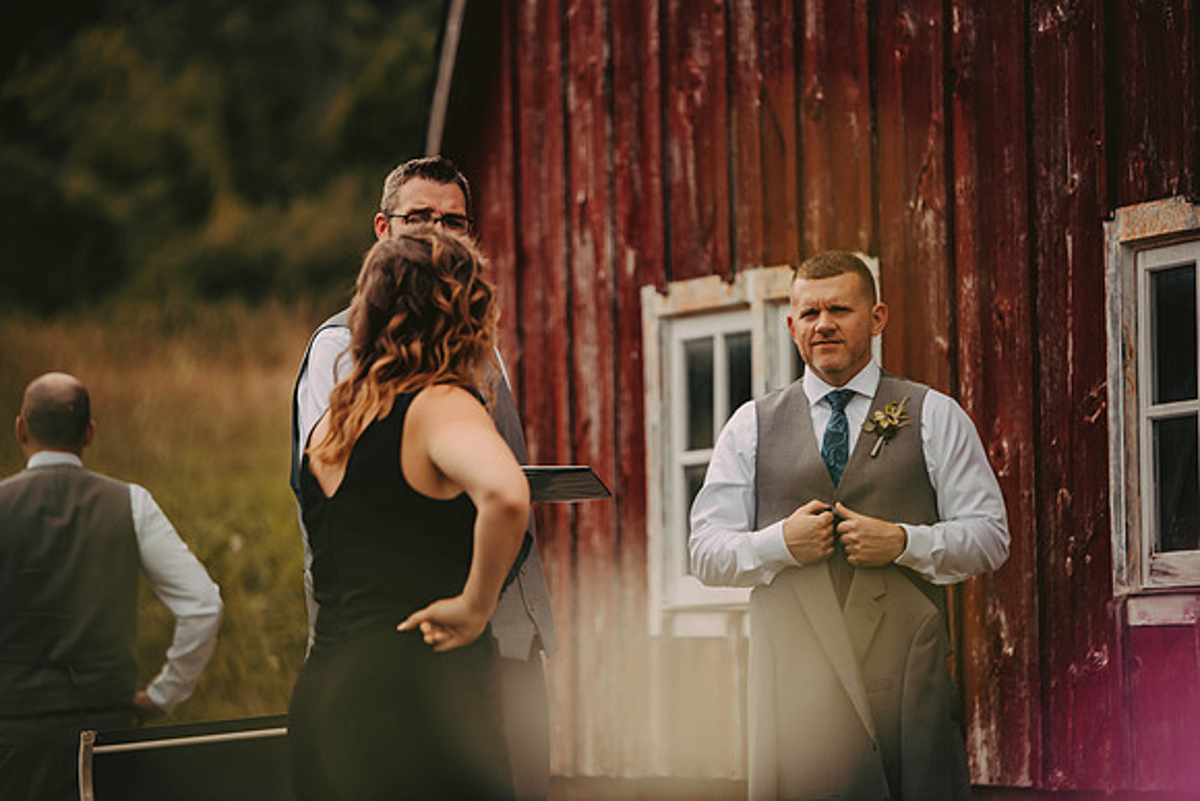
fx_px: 5834
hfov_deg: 11.7
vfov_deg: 7.9
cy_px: 400
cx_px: 600
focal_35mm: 175
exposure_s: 1/1600
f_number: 2.8
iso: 200
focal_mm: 175
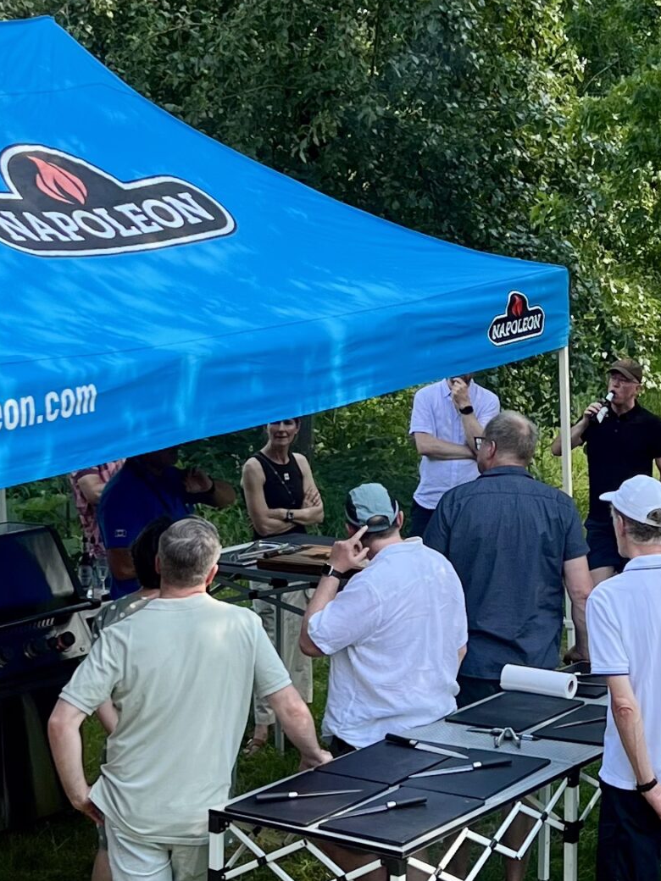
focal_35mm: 64
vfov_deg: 29.4
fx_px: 1629
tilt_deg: -4.7
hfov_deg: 22.9
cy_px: 152
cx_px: 403
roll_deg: +2.4
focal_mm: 5.7
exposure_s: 1/646
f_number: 1.5
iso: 50
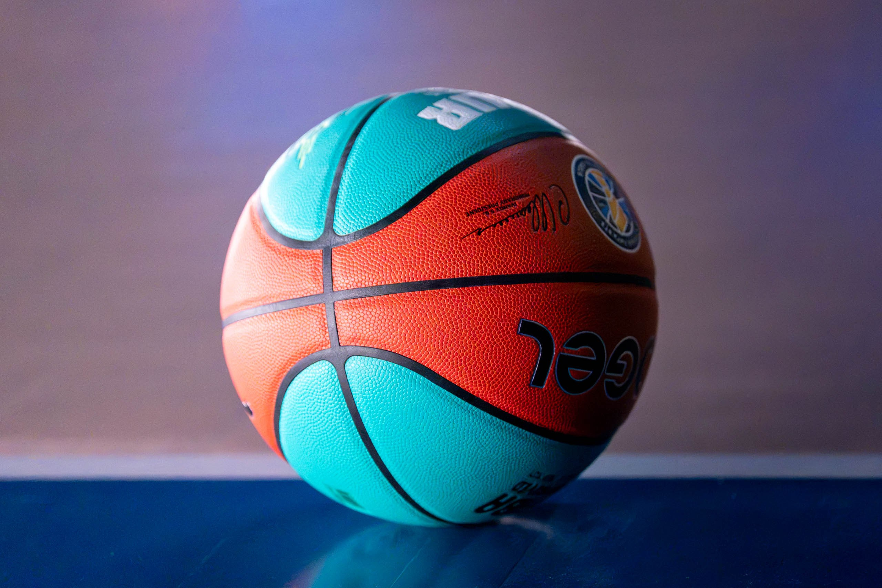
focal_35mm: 229
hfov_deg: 9.0
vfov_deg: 6.0
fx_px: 5611
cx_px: 441
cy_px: 282
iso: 12800
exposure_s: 1/1000
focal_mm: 200
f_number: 2.8
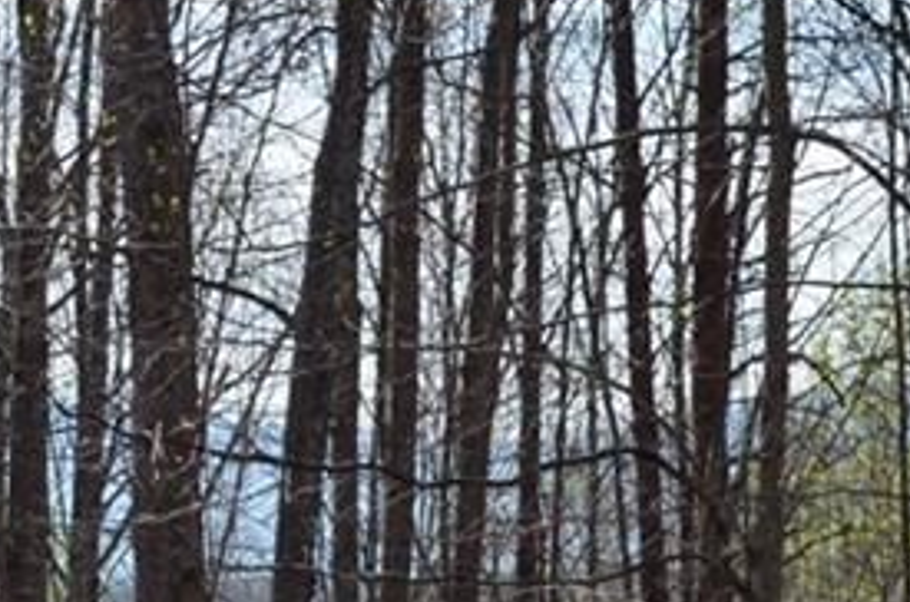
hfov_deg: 12.7
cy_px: 382
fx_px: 4082
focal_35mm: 162
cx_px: 486
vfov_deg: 8.4
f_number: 10
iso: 250
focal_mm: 29
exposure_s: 1/250
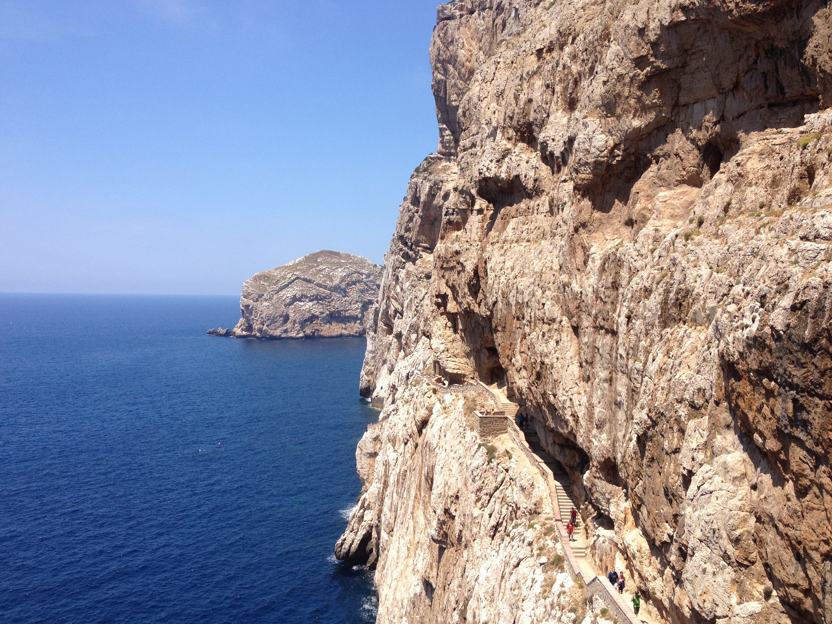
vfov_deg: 40.7
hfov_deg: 52.6
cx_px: 416
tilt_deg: -4.5
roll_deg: -0.4
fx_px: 841
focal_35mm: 35
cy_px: 312
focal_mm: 4.28
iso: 50
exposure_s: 1/1534
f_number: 2.4
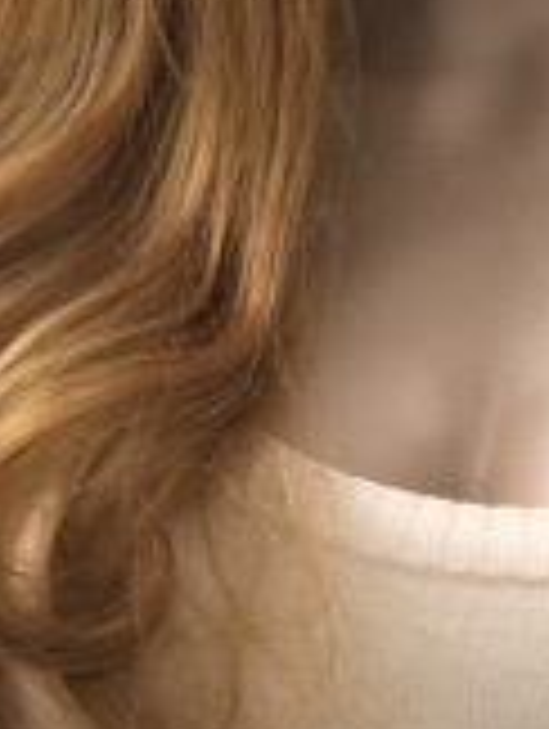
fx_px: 3775
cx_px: 747
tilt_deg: -12.1
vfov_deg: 10.7
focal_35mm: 179
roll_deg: -5.2
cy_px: 1062
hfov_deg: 8.2
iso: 25
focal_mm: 4.15
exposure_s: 1/331
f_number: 2.2
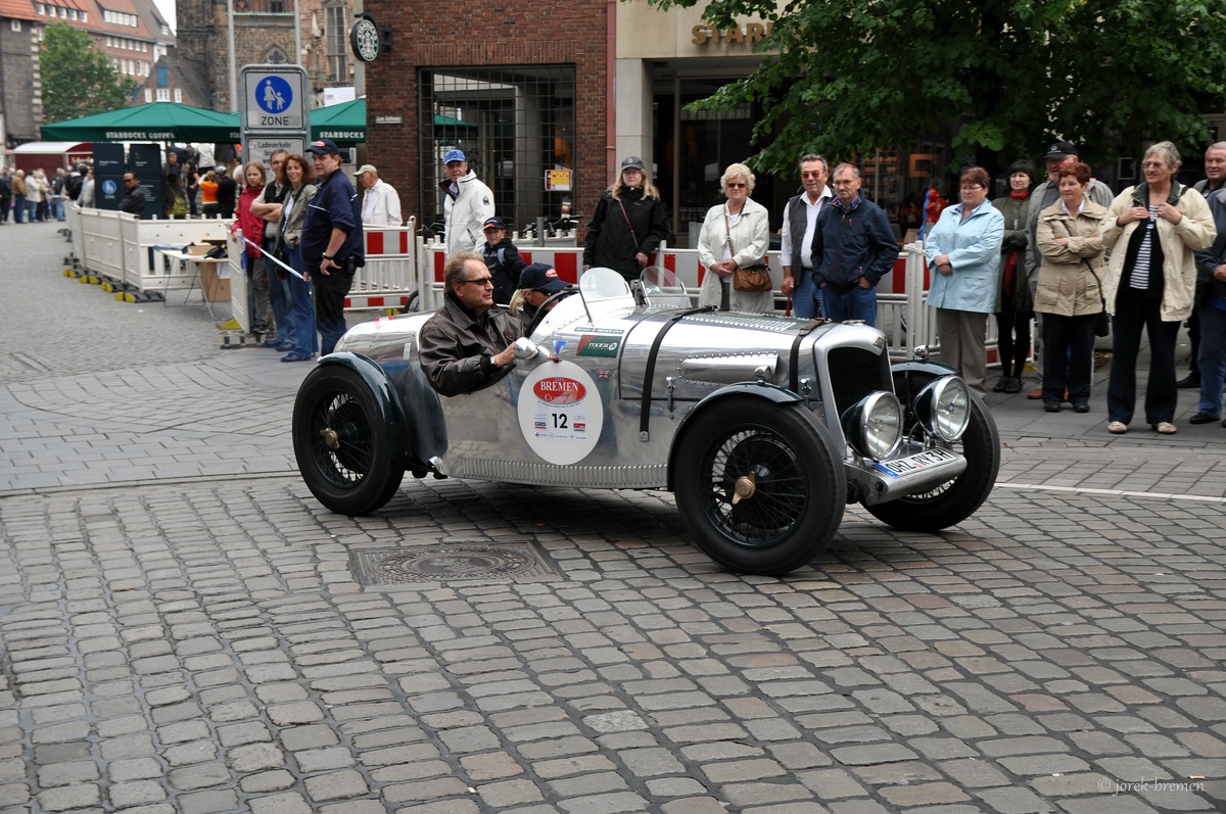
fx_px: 1786
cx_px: 613
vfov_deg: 25.7
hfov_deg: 37.9
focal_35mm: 52
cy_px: 407
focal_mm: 35
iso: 200
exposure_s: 1/400
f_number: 5.6
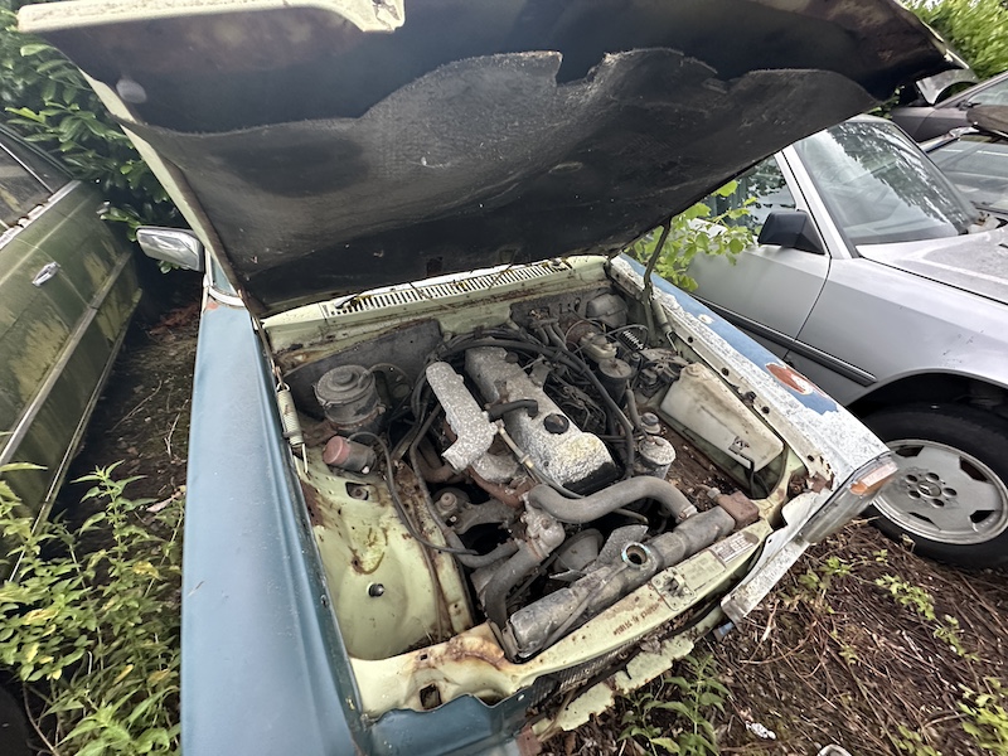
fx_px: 408
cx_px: 504
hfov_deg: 102.1
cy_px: 378
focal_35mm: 14
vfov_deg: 85.7
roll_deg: -3.5
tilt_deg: -35.8
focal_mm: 2.22
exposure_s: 1/60
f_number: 2.2
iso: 640
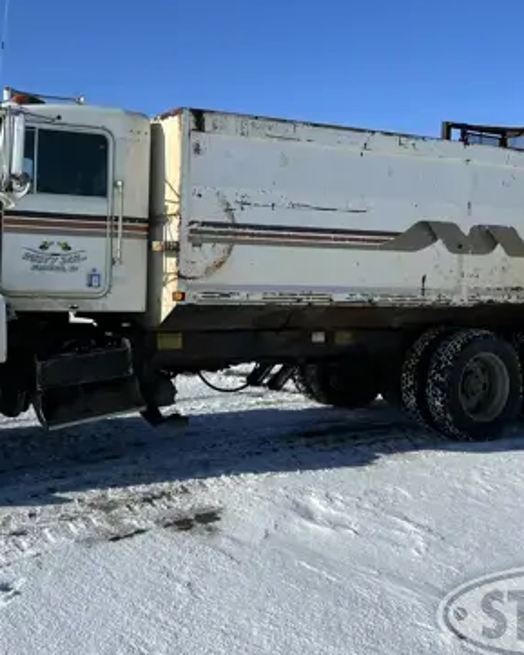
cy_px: 252
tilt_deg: +3.3
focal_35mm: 45
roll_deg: +0.9
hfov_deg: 33.2
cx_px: 178
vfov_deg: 40.9
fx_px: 872
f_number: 1.5
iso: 50
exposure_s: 1/9434
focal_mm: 5.7
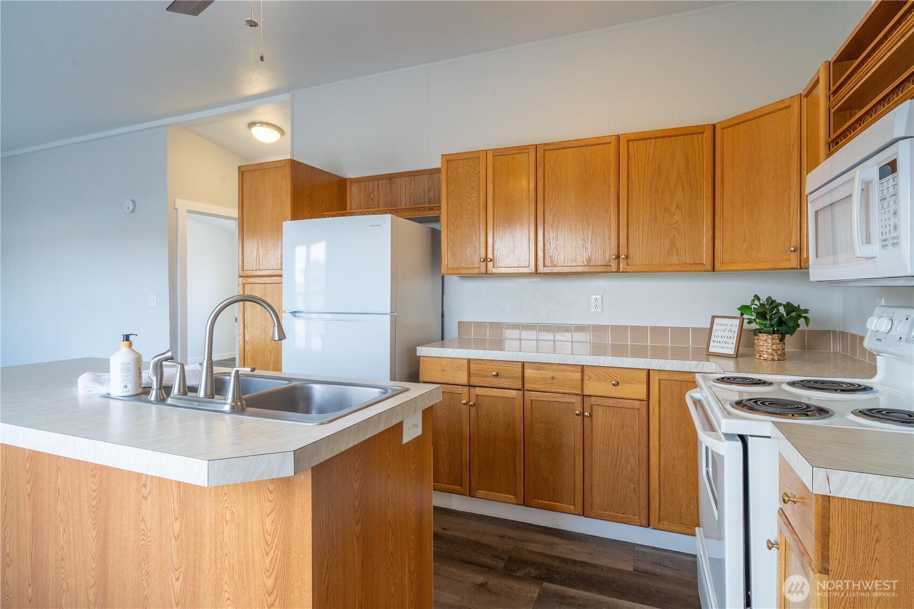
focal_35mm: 18
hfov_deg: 90.0
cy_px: 304
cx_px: 457
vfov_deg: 67.4
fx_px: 457
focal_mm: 18
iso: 200
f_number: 8
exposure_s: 1/30
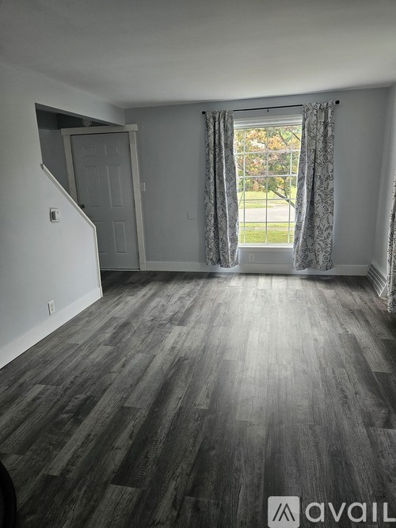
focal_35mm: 23
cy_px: 264
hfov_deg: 58.9
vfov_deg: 73.9
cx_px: 198
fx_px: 351
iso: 160
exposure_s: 1/180
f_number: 1.8
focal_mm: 5.4
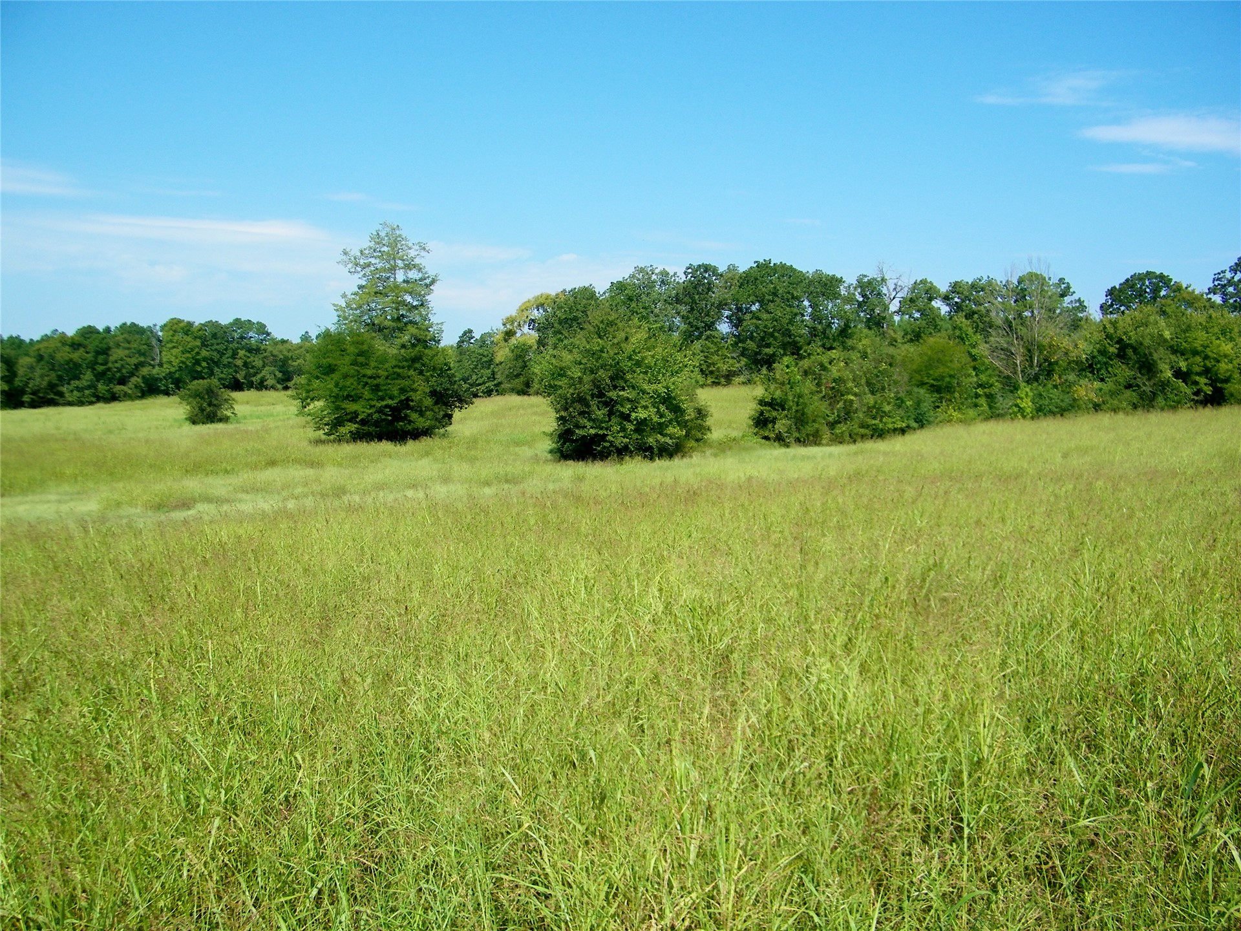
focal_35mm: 28
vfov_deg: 49.7
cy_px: 466
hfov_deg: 63.4
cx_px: 620
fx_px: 1004
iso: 80
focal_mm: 5
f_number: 7
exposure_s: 1/200
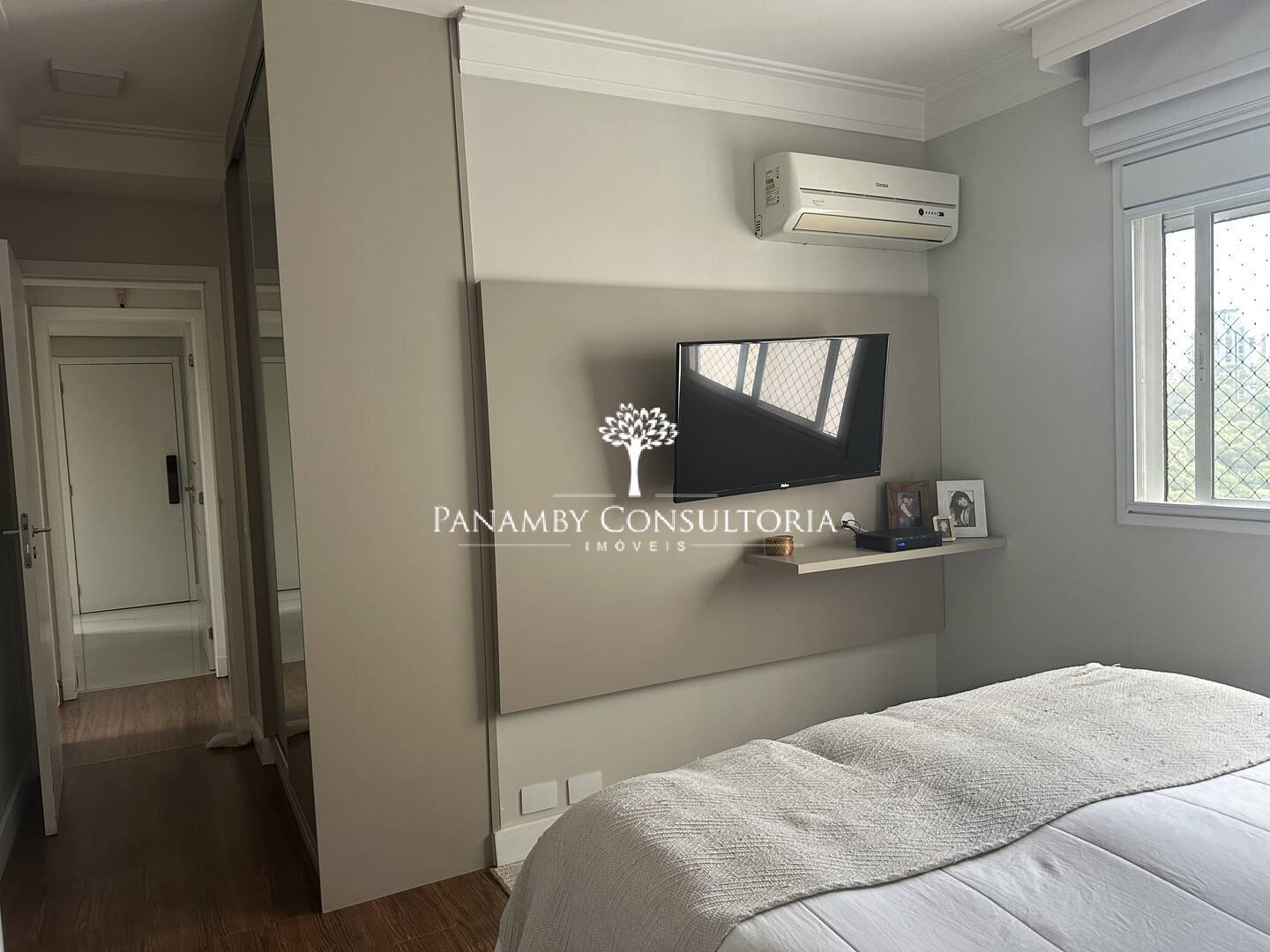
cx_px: 635
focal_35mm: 24
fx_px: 881
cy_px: 476
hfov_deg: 71.6
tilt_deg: -4.1
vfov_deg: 56.8
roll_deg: +3.2
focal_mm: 6.86
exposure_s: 1/96
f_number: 1.78
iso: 250
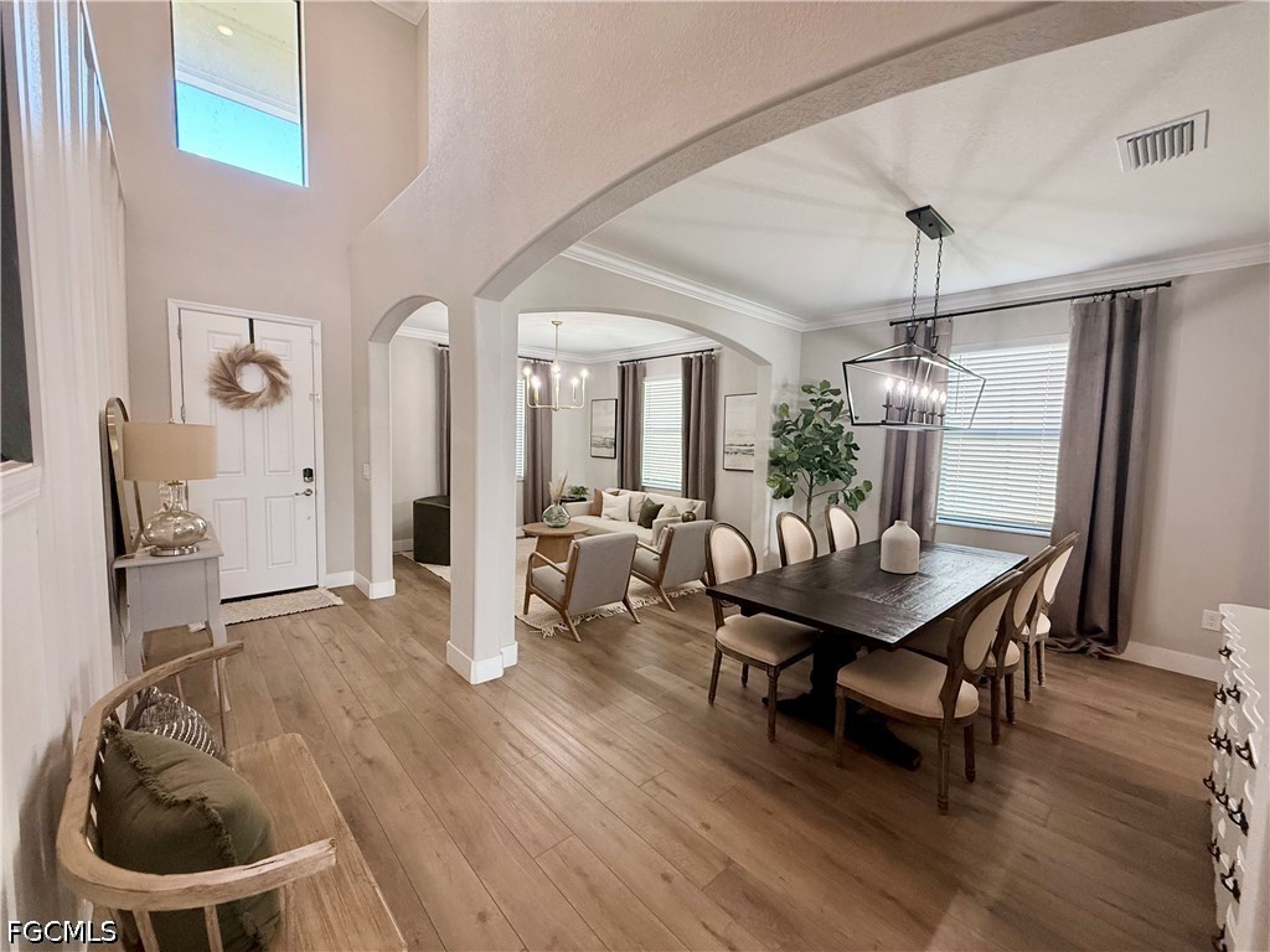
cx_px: 635
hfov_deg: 102.1
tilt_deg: -4.8
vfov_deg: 85.7
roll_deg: -1.8
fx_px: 514
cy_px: 476
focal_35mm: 14
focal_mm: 2.22
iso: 400
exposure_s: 1/120
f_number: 2.2
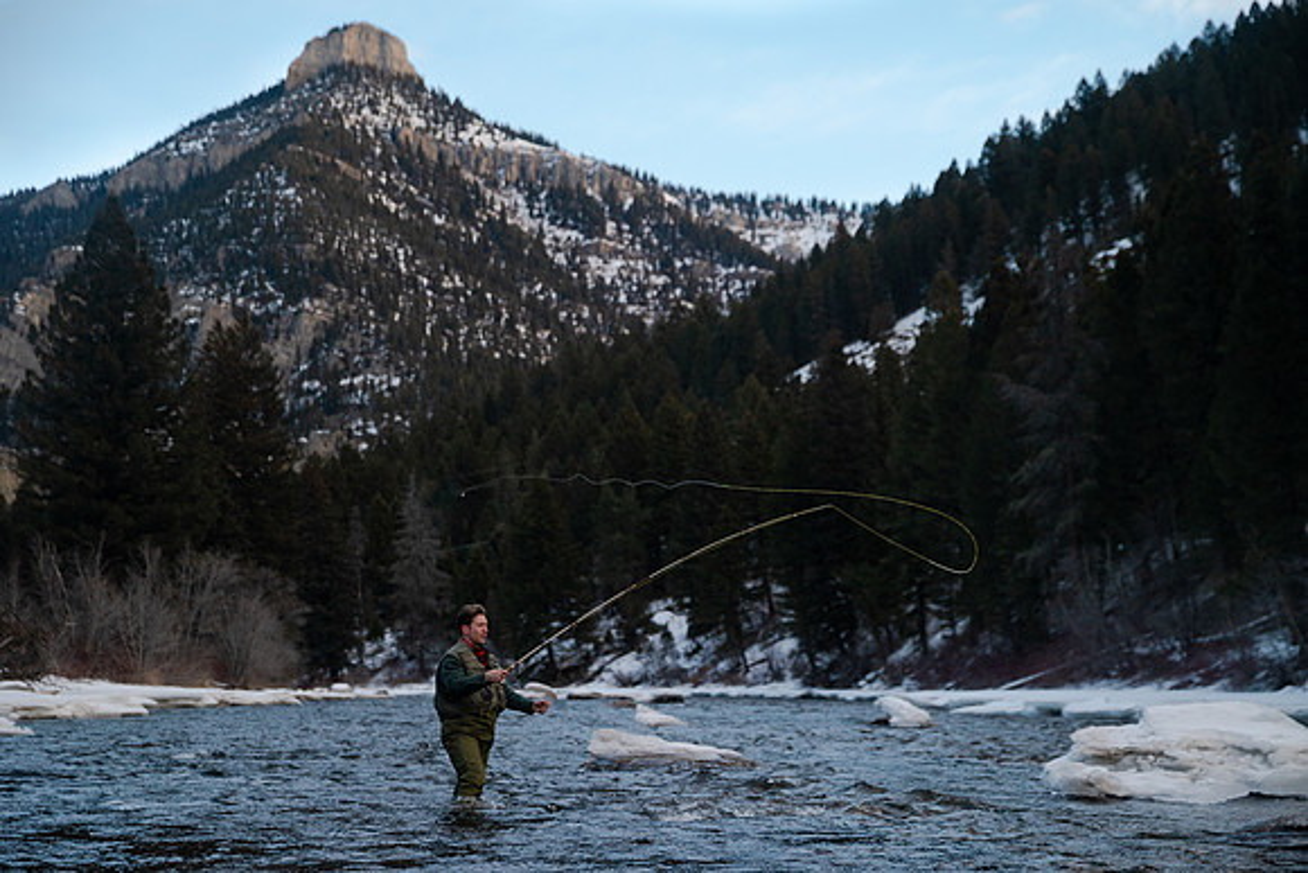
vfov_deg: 19.8
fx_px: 2496
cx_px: 654
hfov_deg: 29.4
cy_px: 436
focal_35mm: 69
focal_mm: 67
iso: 1000
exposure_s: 1/1000
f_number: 3.2
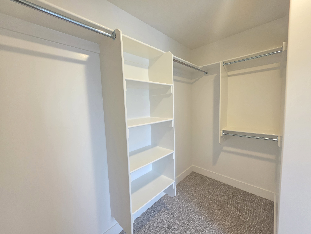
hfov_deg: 106.2
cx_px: 156
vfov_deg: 89.9
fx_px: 117
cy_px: 117
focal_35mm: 13
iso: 200
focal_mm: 2.2
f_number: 1.9
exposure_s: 1/120
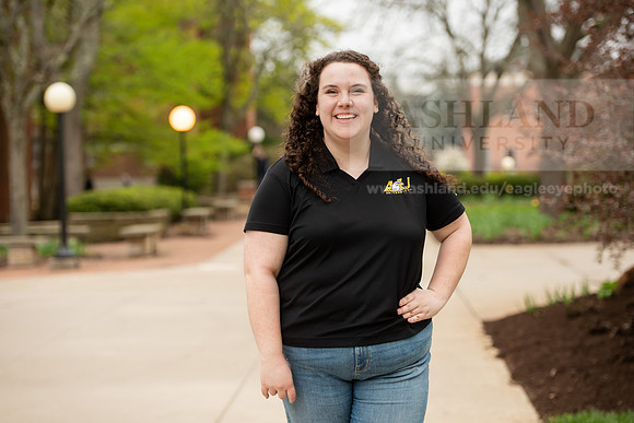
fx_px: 1515
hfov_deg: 23.6
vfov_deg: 15.9
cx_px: 317
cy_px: 212
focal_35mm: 86
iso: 200
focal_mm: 86
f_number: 3.5
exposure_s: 1/200
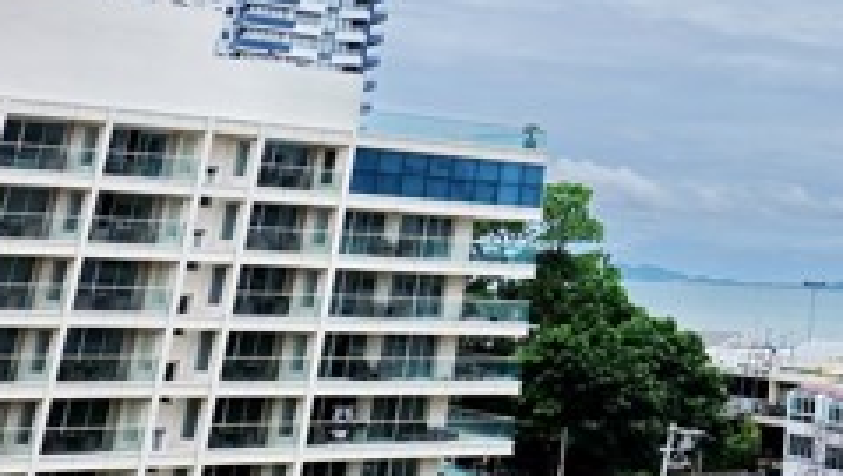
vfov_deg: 17.7
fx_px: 1410
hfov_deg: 29.6
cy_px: -183
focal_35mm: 63
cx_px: 956
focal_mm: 16
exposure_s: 1/400
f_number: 13
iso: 200
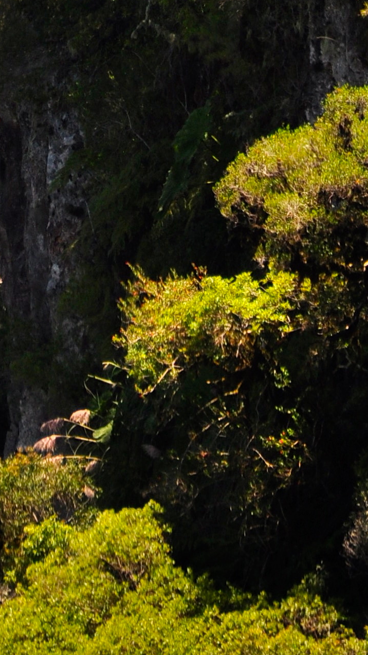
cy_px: -435
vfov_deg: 3.9
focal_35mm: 555
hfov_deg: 2.2
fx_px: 9630
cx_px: 36
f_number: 5.6
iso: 250
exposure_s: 1/640
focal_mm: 105
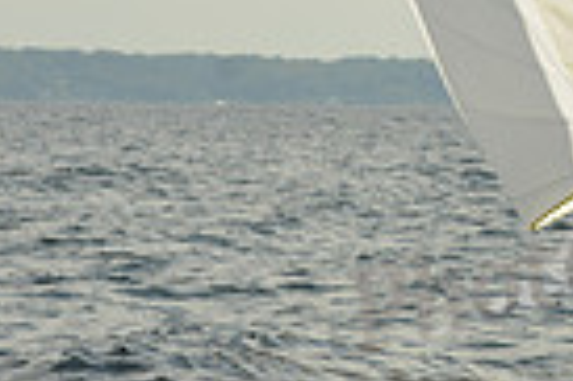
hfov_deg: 5.2
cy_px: -31
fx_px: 6200
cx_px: 1159
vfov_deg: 3.5
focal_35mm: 390
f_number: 9
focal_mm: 92
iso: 320
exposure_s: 1/1250
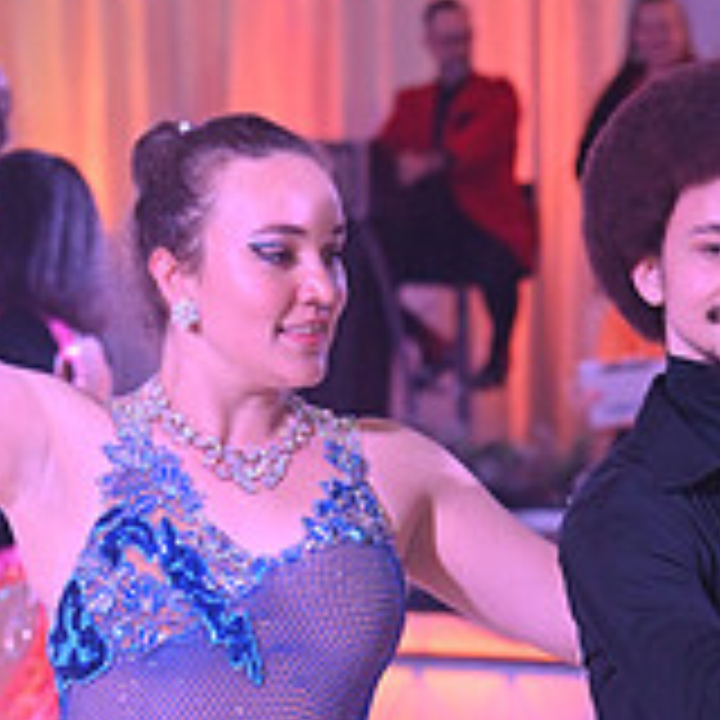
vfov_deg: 6.1
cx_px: 443
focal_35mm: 284
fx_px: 6683
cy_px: 1094
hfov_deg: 6.2
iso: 2500
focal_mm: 92
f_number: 5
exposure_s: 1/320
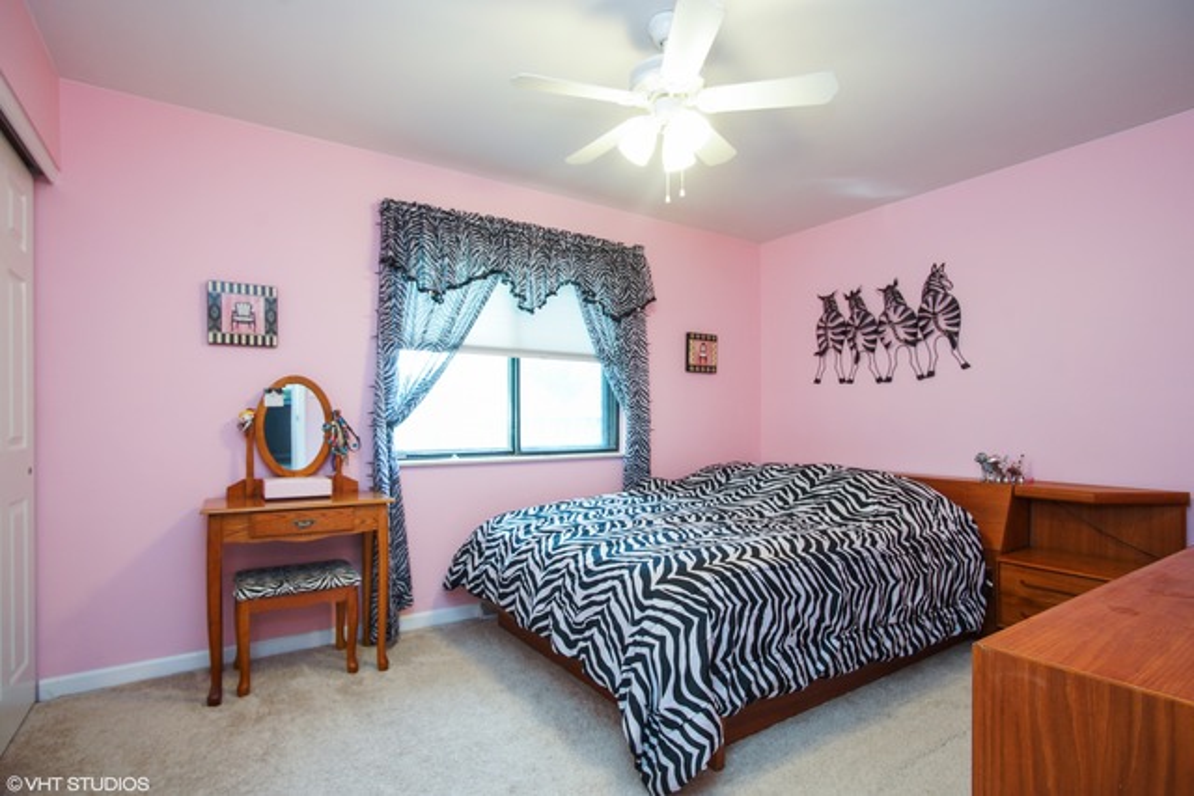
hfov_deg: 93.3
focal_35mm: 17
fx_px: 564
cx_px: 597
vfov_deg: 70.5
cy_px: 398
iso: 500
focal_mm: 17
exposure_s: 1/10
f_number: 8
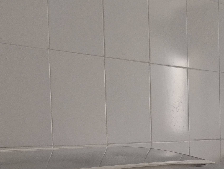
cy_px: 158
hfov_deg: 27.5
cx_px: 216
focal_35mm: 67
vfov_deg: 21.4
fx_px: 434
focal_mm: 4.27
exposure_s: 1/40
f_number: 1.8
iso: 219
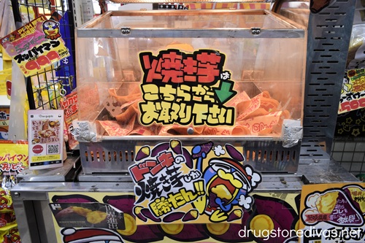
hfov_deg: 67.4
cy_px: 122
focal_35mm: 27
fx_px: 274
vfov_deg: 47.9
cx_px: 182
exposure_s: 1/100
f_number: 5
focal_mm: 18
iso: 400
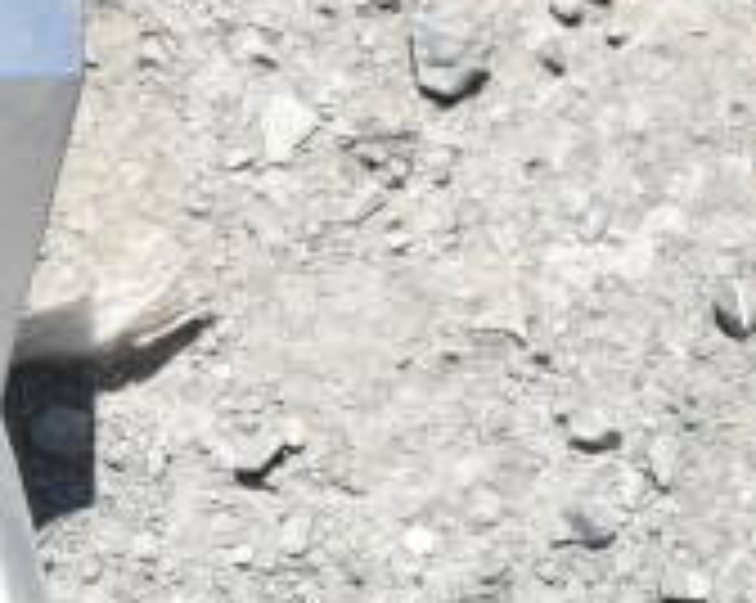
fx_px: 3323
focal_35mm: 149
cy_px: 461
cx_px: -612
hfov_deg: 11.9
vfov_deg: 10.3
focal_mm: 29
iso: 1600
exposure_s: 1/1000
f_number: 13
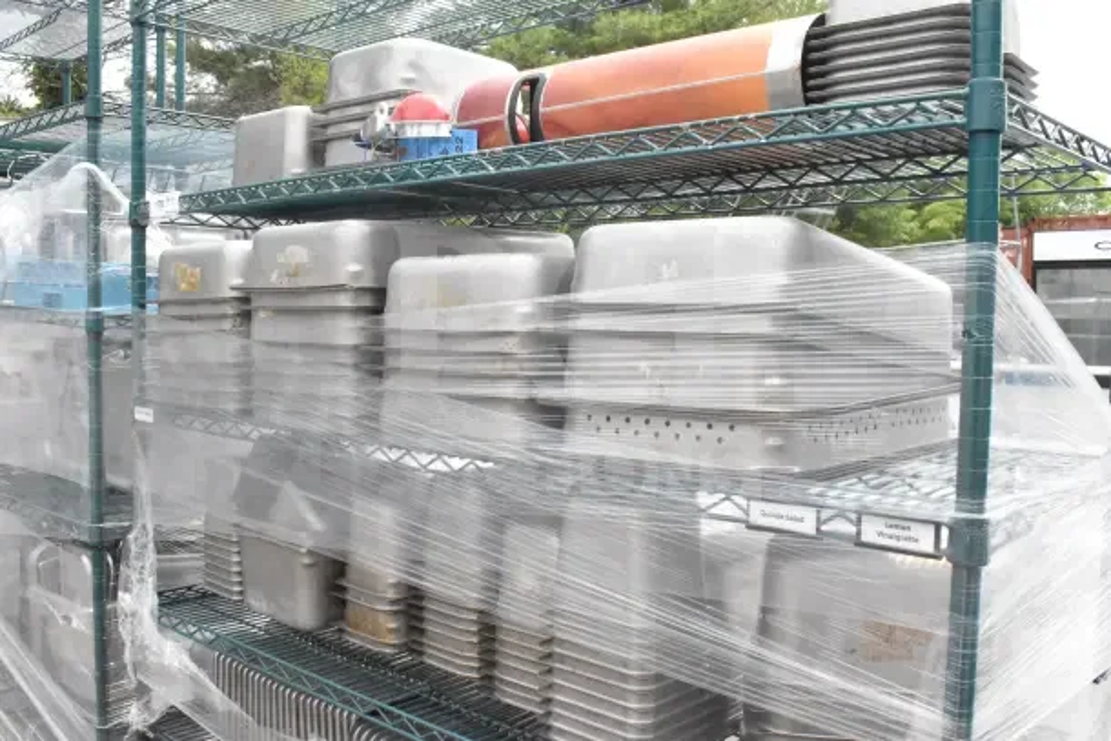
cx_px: 556
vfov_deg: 40.0
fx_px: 1019
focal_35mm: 33
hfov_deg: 57.2
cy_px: 370
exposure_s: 1/1000
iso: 6400
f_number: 16
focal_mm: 22
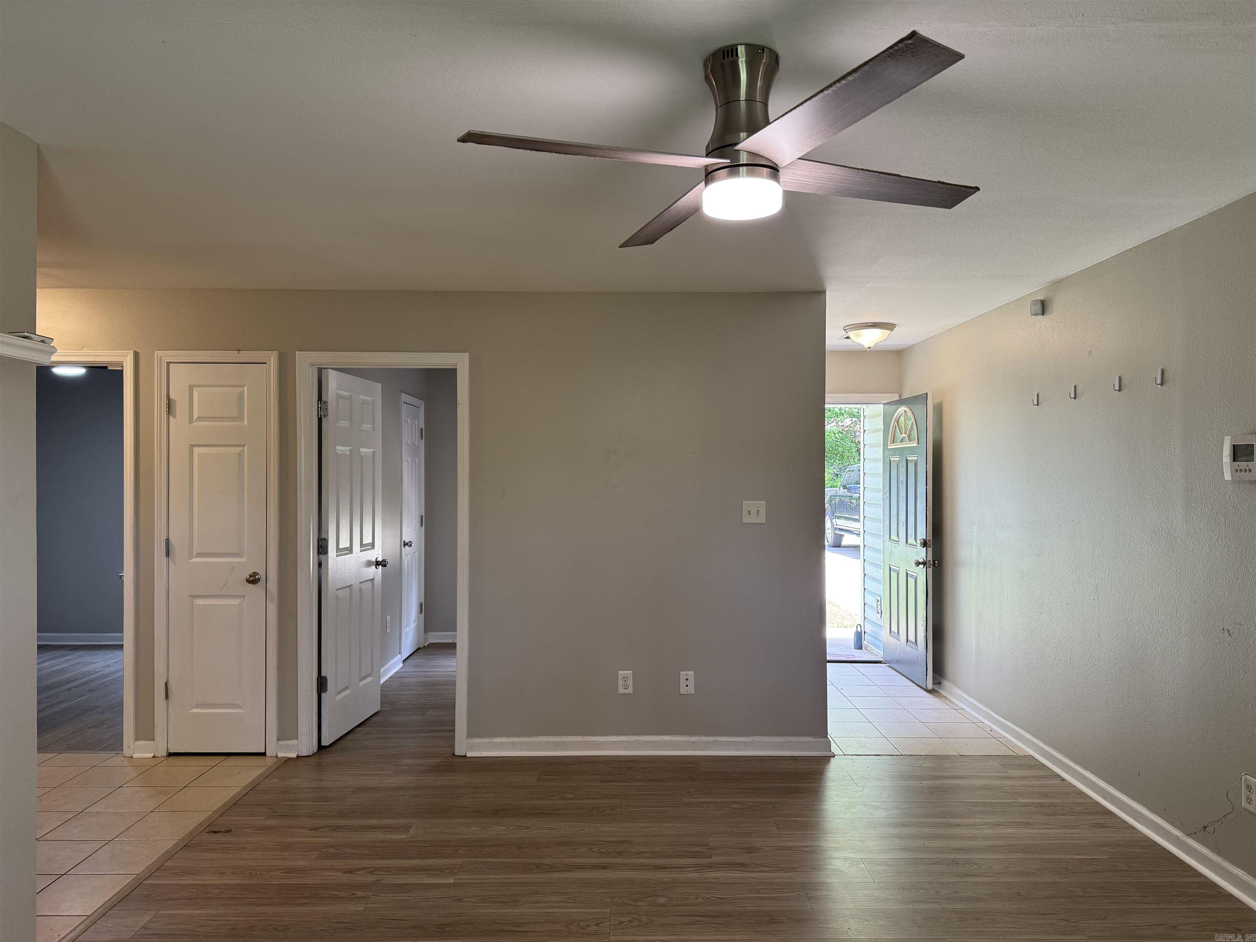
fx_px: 871
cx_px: 628
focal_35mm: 24
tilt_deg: -0.4
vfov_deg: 56.8
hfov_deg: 71.6
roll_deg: -0.5
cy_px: 471
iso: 125
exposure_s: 1/120
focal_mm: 6.76
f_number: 1.78
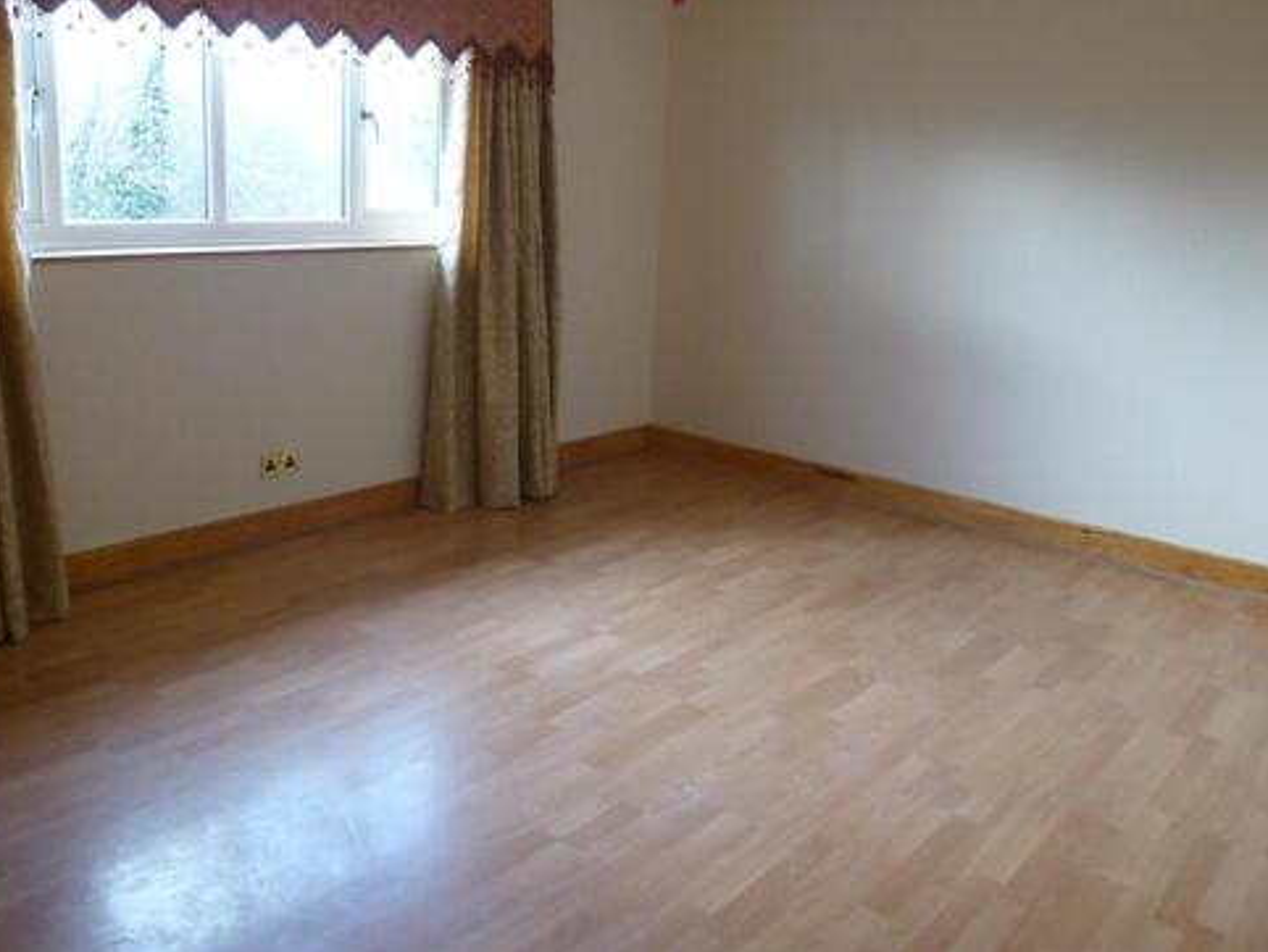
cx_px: 606
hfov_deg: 61.6
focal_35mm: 29
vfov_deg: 48.0
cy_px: 383
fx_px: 1063
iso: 400
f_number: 3.3
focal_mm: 4.3
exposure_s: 1/60
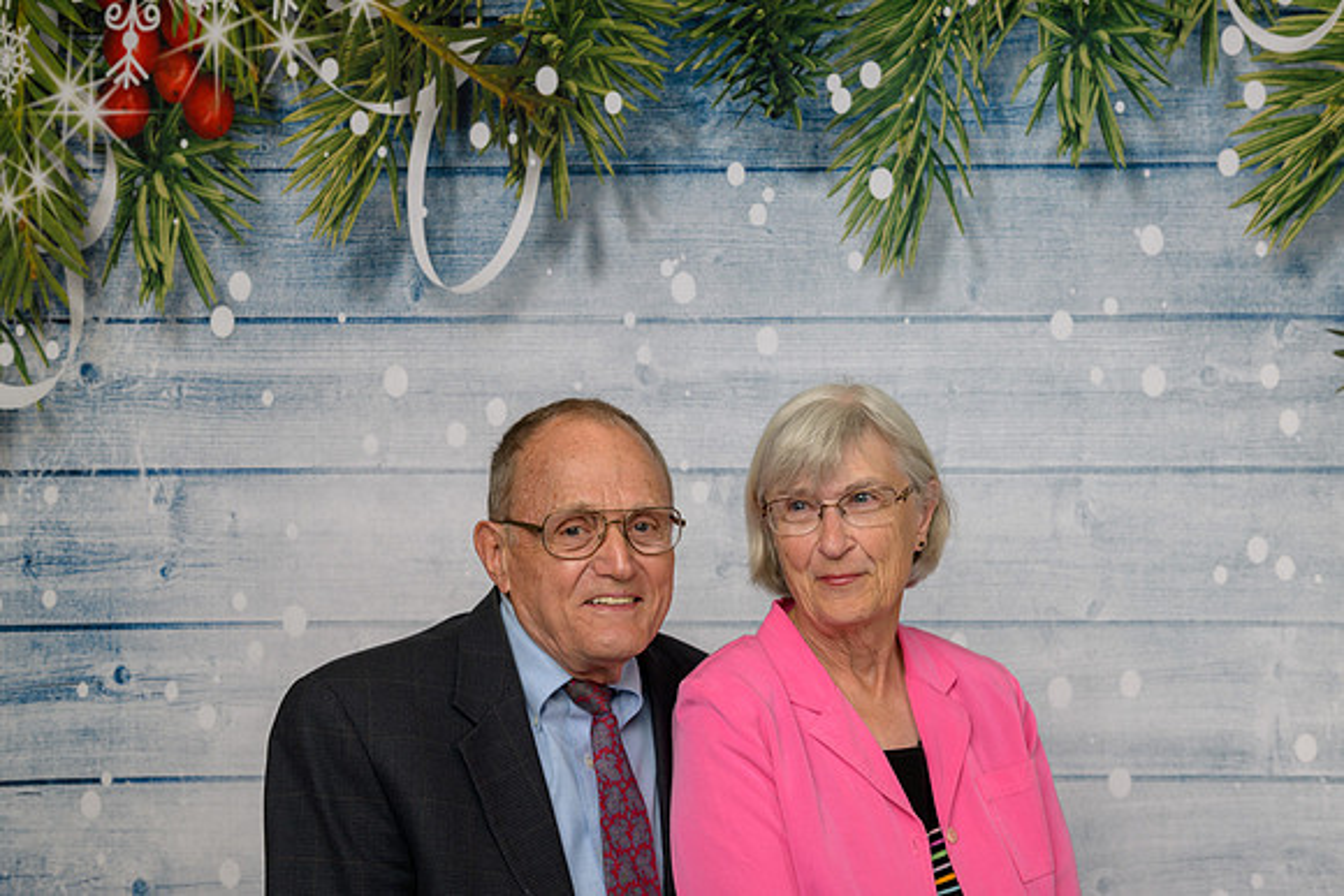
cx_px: 672
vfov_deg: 30.5
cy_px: 448
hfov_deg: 44.5
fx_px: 1643
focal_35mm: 44
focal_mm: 44
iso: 400
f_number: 10
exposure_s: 1/125
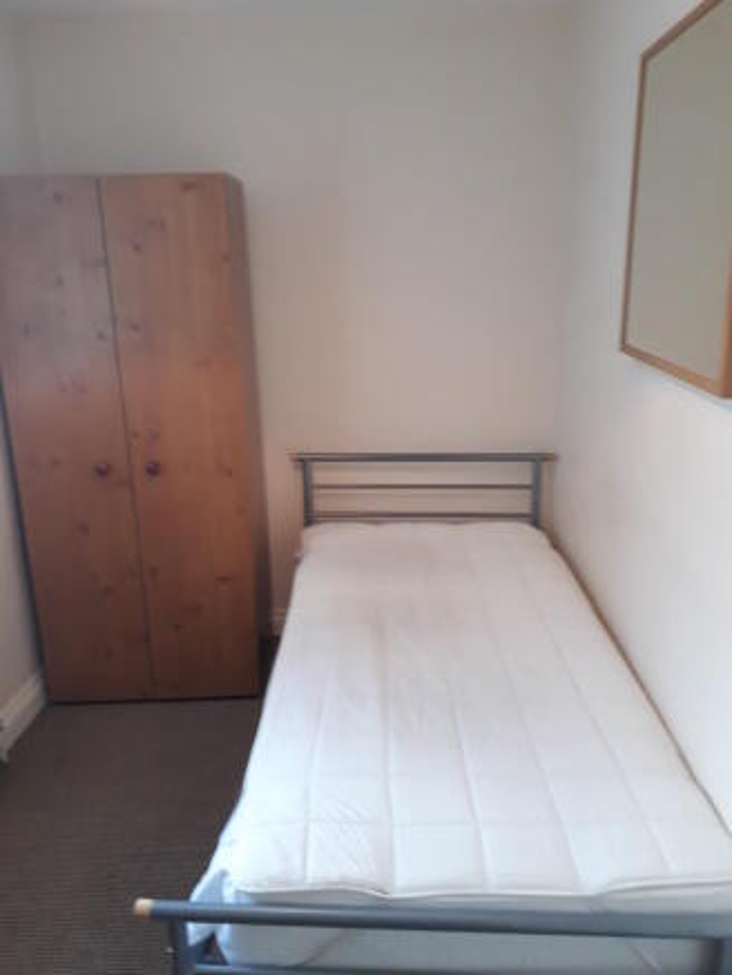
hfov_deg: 51.4
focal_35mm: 27
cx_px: 366
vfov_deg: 65.3
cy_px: 488
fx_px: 761
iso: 200
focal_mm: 3.6
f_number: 1.9
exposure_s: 1/25
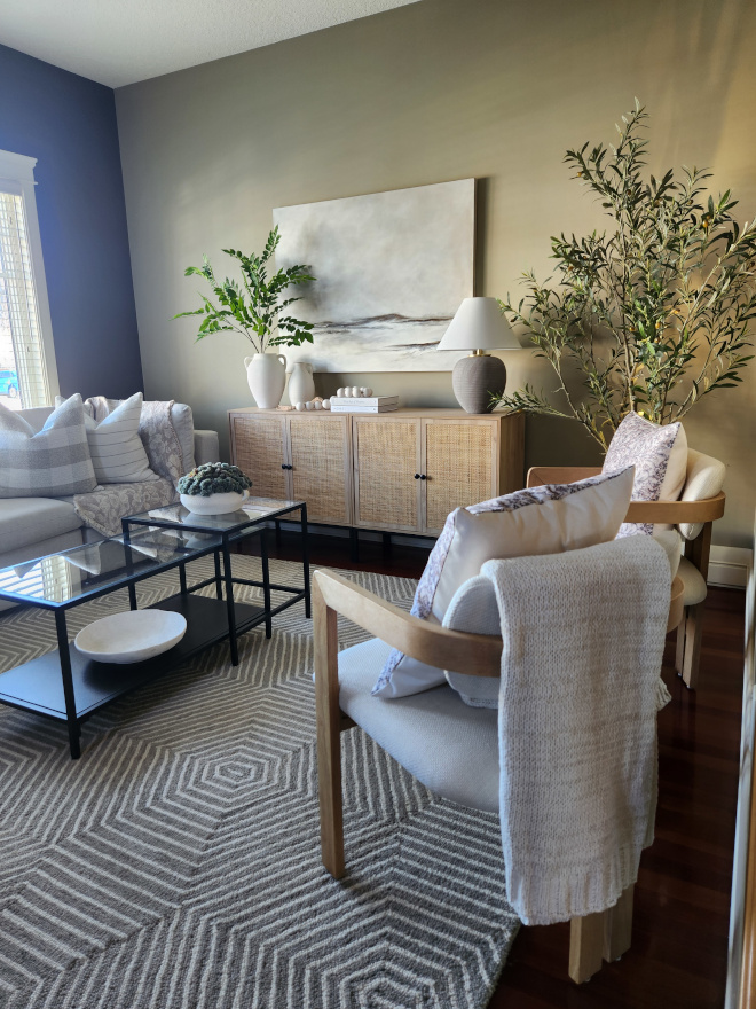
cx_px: 378
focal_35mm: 23
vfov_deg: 73.9
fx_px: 670
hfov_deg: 58.9
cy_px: 504
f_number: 1.8
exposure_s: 1/15
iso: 64
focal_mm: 5.4
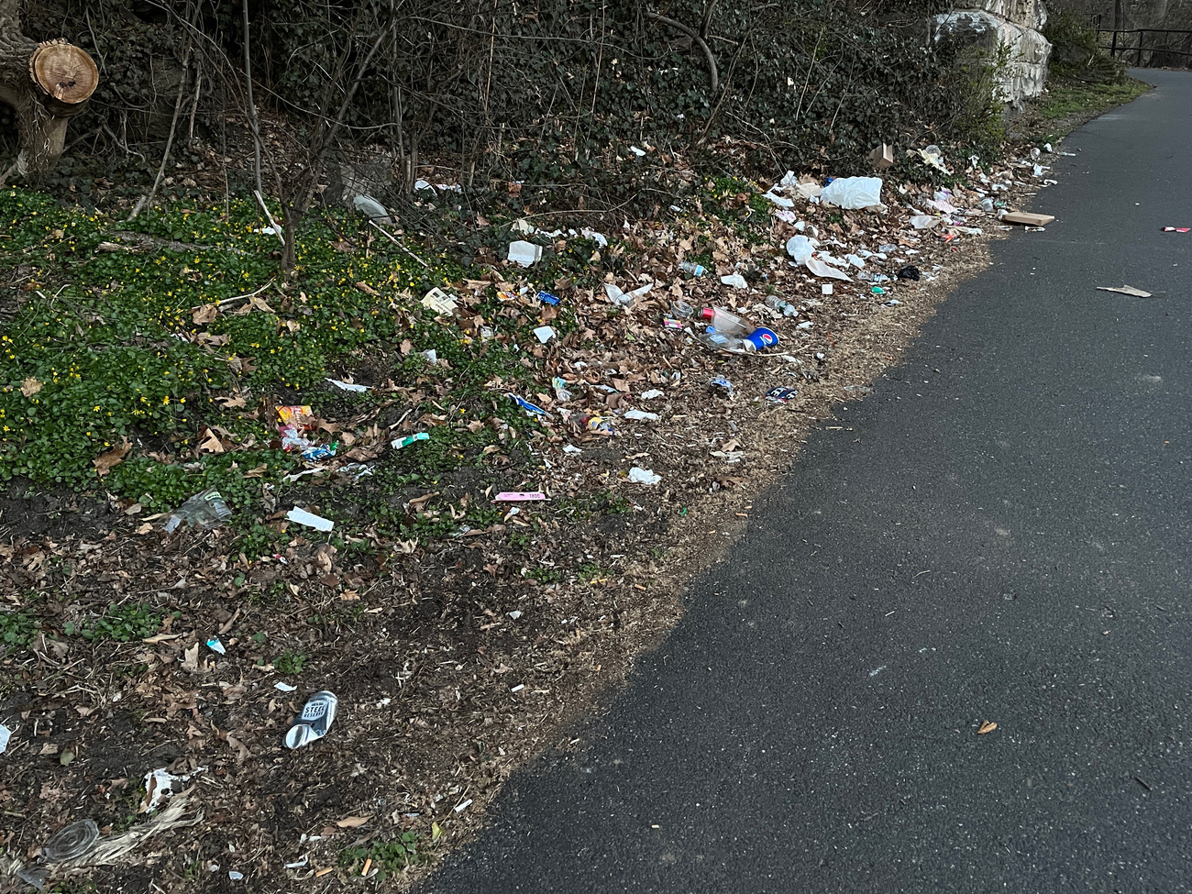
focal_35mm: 32
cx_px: 624
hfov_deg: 56.8
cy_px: 348
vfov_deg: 43.9
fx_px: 1102
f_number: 1.6
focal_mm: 5.1
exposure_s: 1/80
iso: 125
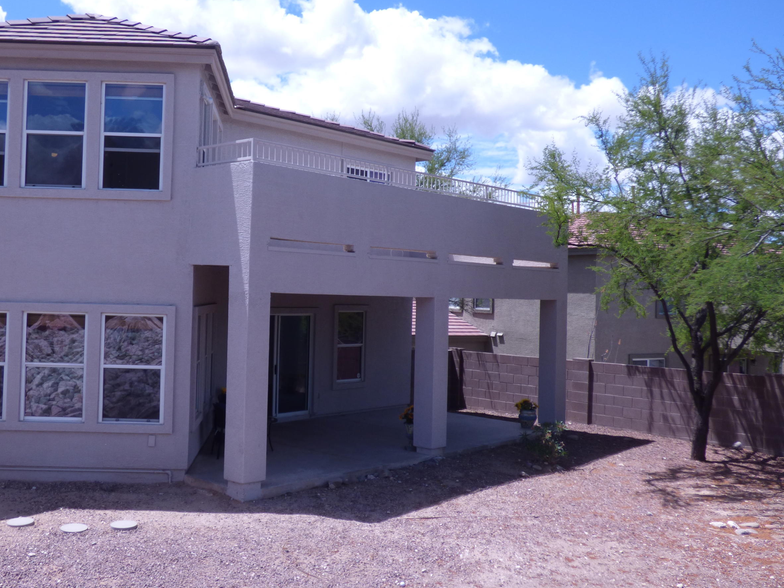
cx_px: 301
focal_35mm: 38
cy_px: 272
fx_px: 861
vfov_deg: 37.7
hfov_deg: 48.6
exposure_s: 1/1300
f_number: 3.3
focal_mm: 5.29
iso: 100
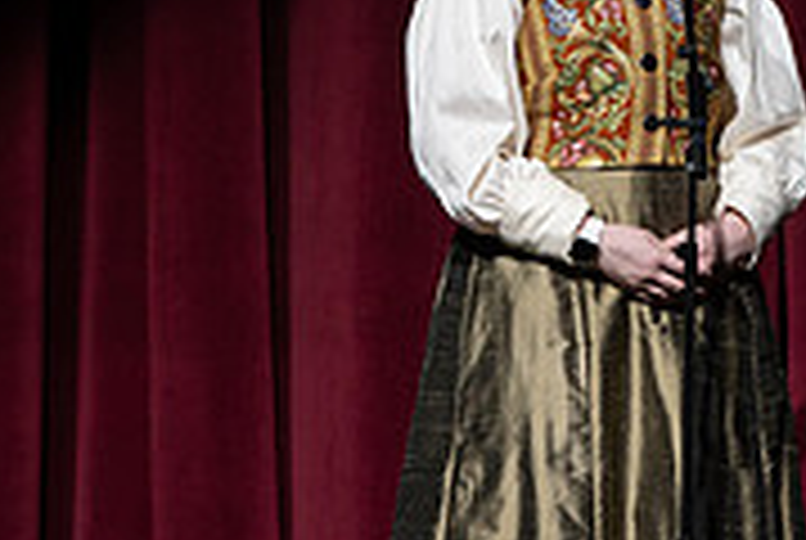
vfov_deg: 2.0
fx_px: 15720
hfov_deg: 2.9
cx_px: 581
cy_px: 115
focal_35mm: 701
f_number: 3.5
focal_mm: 180
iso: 800
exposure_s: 1/400
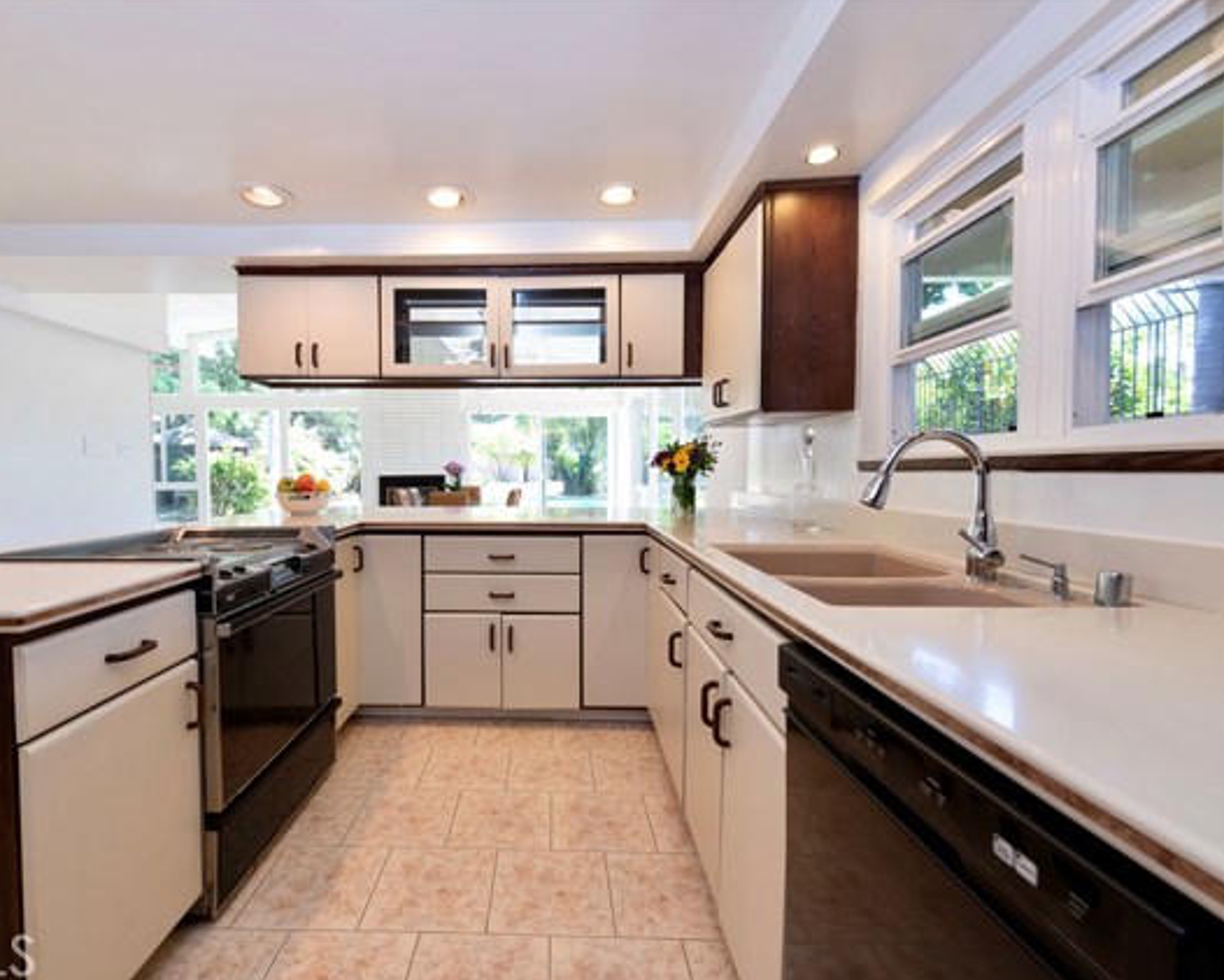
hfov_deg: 92.6
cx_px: 533
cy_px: 492
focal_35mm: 16
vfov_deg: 80.4
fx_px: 580
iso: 250
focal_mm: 14
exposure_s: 1/20
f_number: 8
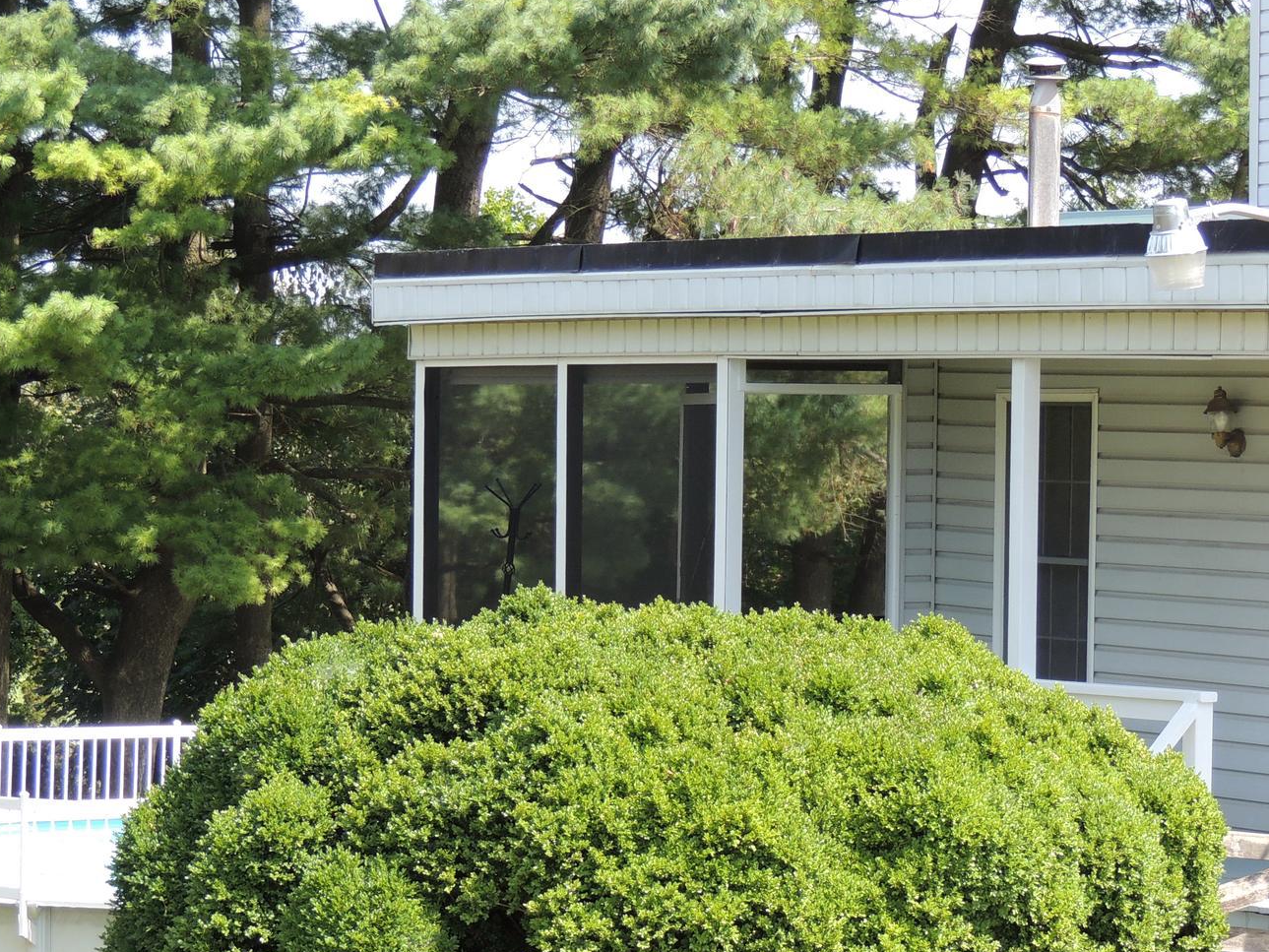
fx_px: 4949
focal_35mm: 135
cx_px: 710
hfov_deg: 14.6
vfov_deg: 11.0
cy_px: 727
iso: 100
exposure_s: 1/160
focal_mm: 15.1
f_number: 4
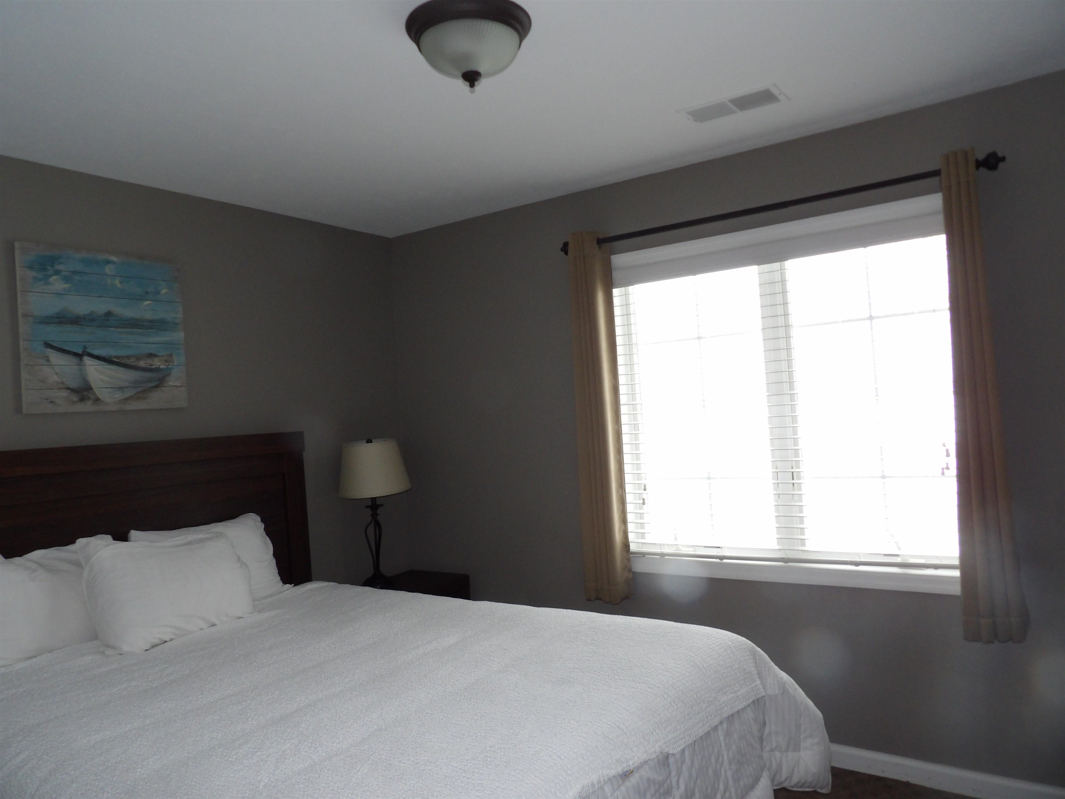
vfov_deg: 56.8
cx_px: 532
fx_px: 738
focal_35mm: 24
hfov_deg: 71.6
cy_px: 400
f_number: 3.2
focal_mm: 4.3
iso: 200
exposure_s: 1/33
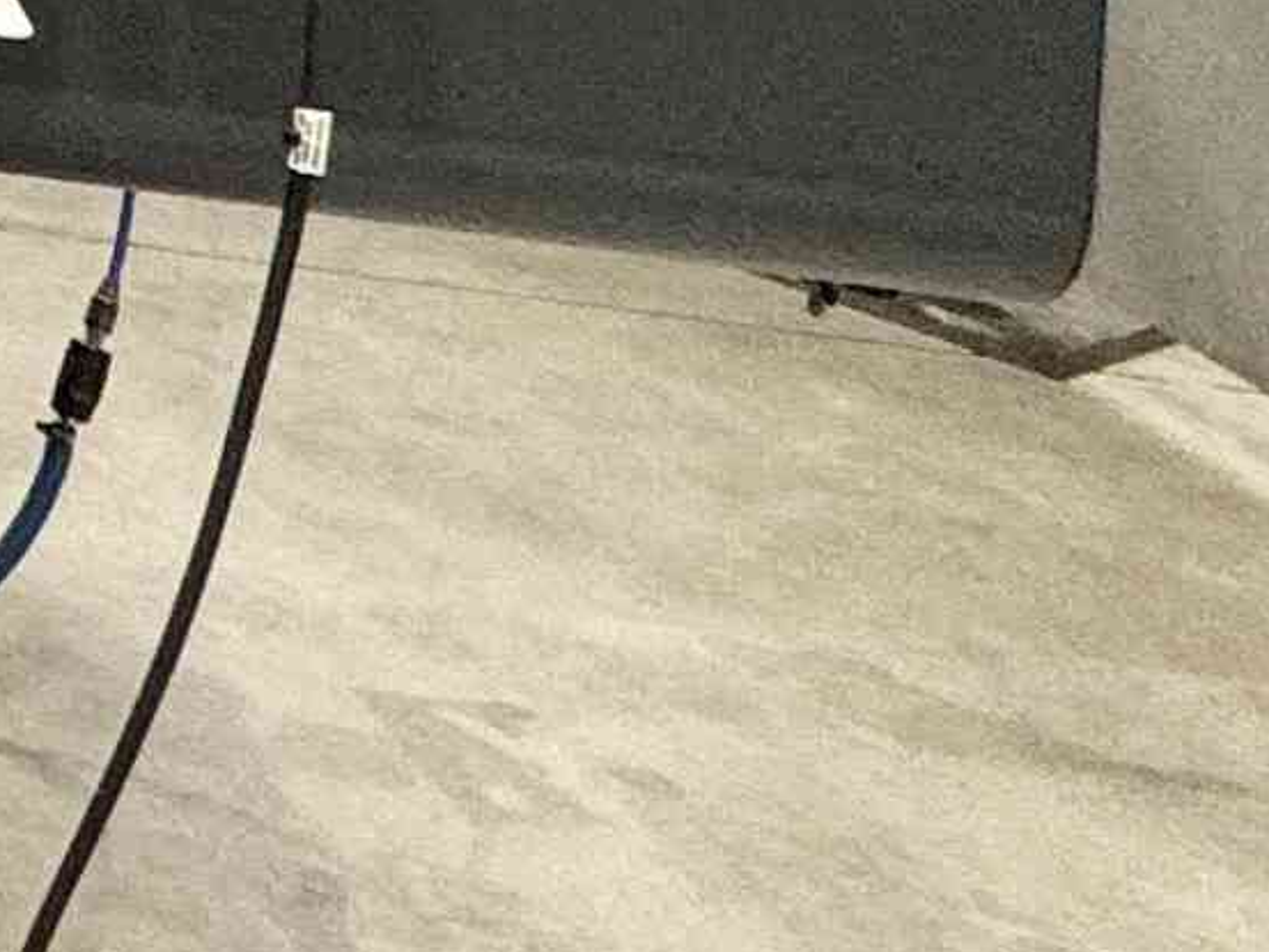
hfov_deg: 12.1
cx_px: -2288
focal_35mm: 102
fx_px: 3740
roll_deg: +0.1
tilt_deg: -4.2
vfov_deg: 12.4
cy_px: -1071
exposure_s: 1/99
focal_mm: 2.22
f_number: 2.2
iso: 100
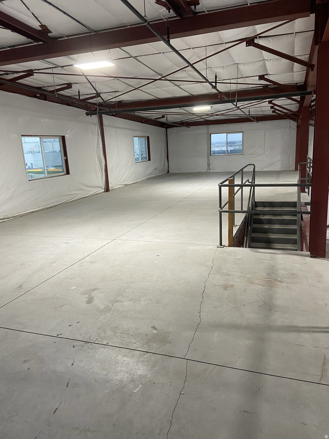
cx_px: 164
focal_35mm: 26
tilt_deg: -12.7
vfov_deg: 67.3
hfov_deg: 53.1
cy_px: 220
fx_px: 329
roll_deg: +4.3
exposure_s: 1/85
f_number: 1.8
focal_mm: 4.25
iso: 125
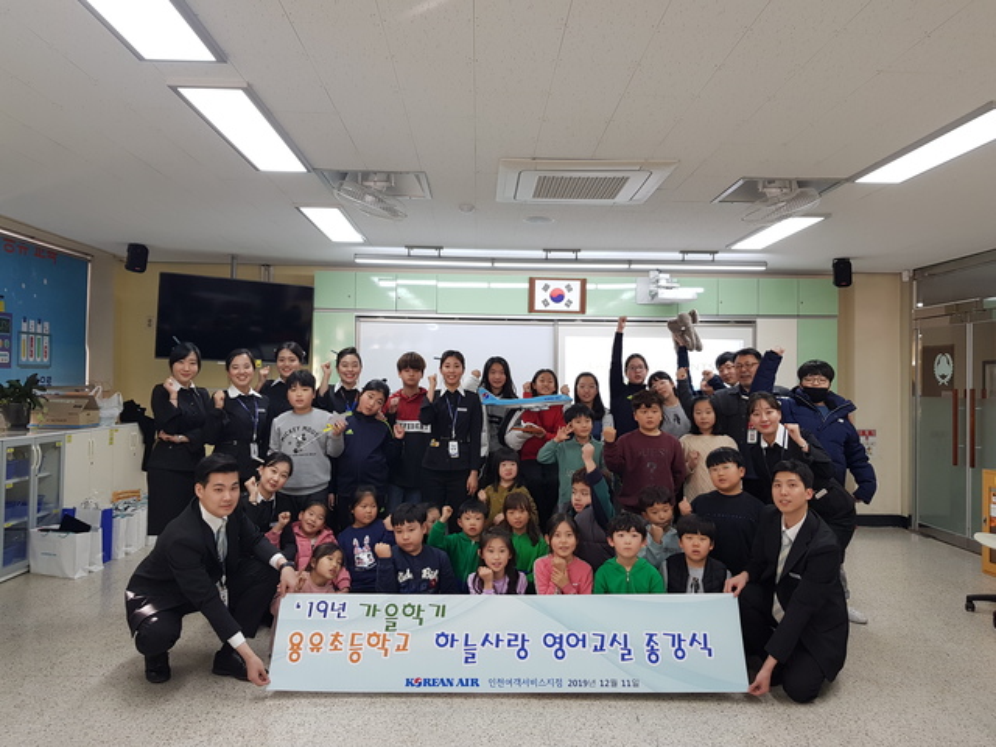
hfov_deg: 67.3
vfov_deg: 53.1
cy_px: 374
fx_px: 748
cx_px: 498
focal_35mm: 26
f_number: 1.7
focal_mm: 4.3
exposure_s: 1/60
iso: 64
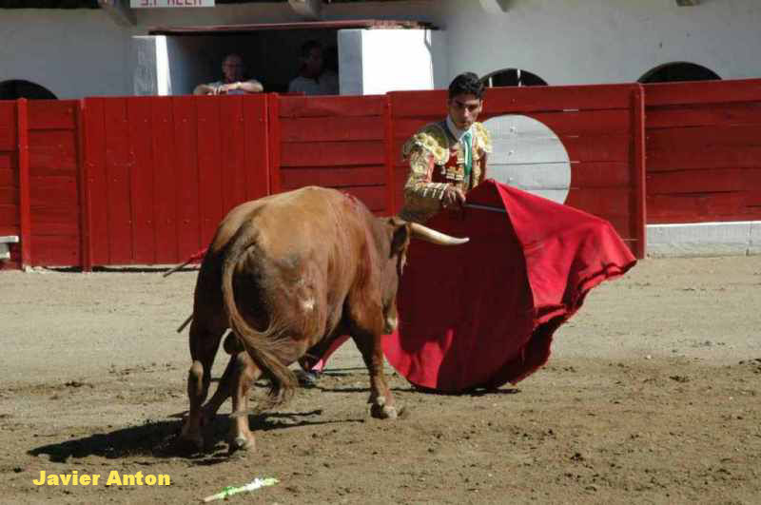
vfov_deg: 8.7
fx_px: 3325
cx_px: 380
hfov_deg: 13.1
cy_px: 252
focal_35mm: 158
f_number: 10
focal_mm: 105
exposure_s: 1/800
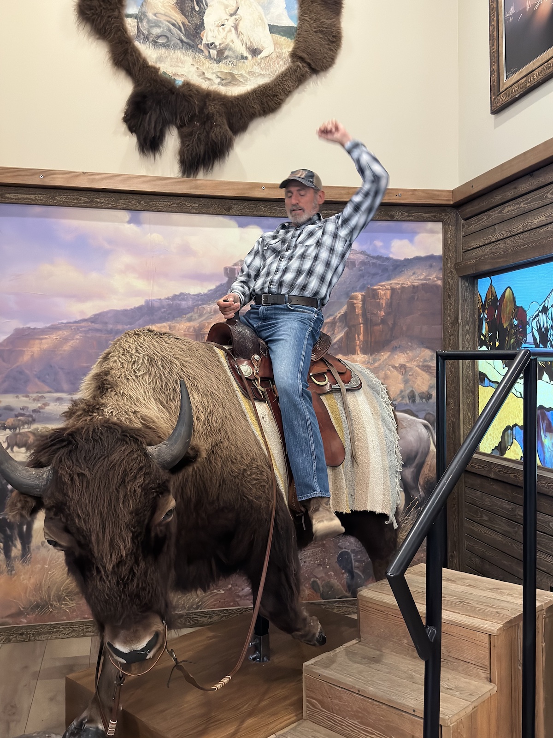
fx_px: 703
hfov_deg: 42.9
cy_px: 369
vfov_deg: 55.4
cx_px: 276
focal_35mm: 33
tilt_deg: +1.5
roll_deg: +0.5
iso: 500
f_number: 1.78
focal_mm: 6.86
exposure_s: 1/40
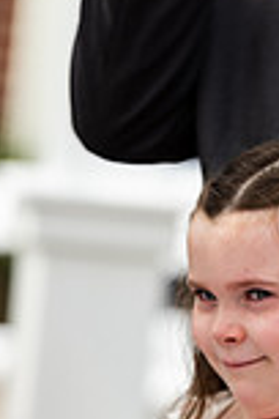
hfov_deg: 2.3
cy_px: 487
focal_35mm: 587
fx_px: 6823
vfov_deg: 3.5
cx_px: 213
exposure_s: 1/1000
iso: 64
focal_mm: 200
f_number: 2.8
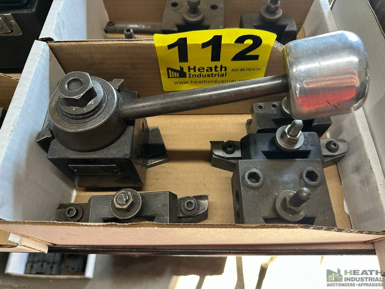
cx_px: 192
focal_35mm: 24
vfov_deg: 56.8
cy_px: 144
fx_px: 267
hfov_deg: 71.6
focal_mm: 6.86
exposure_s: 1/67
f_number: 1.78
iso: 250
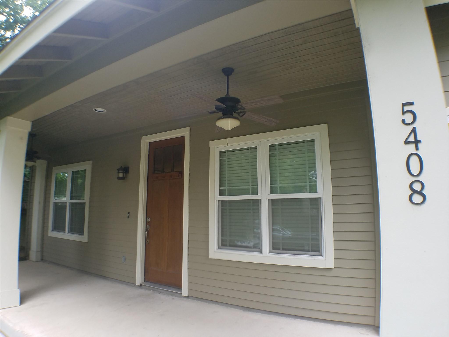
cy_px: 168
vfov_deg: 53.1
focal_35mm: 26
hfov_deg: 67.3
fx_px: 337
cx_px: 224
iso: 50
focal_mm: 4.2
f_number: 1.7
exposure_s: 1/181
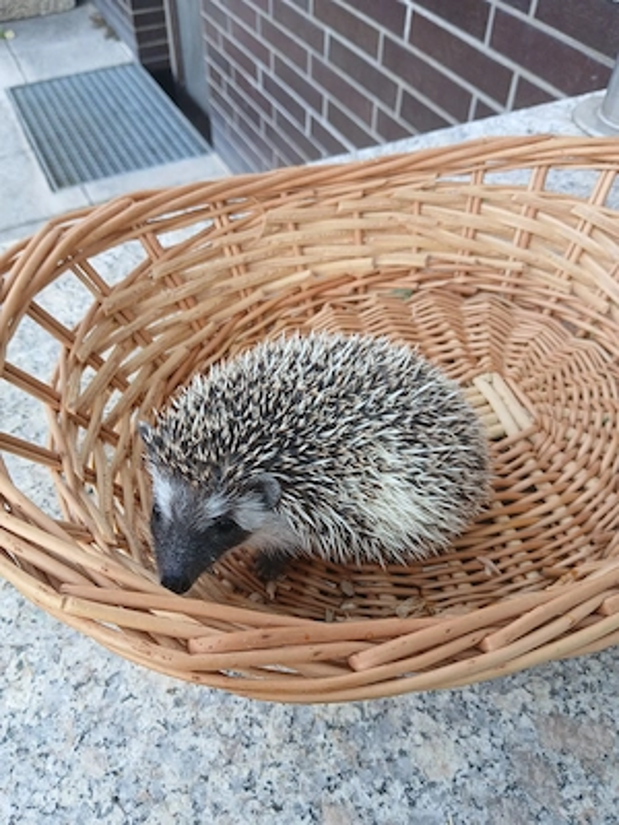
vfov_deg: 67.3
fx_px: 620
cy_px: 412
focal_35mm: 26
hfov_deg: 53.1
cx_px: 310
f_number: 1.8
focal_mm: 3.98
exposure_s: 1/50.3
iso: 32
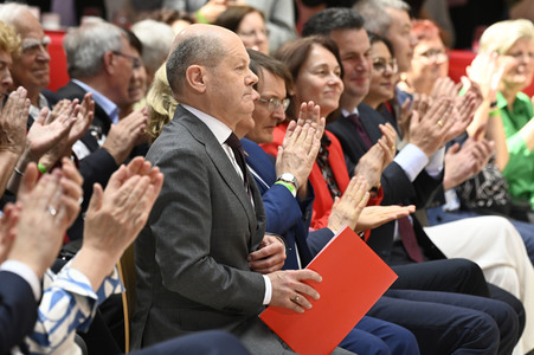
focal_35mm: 240
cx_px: 267
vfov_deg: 5.7
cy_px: 178
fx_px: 3557
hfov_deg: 8.6
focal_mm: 240
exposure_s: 1/1000
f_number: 5.6
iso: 2500
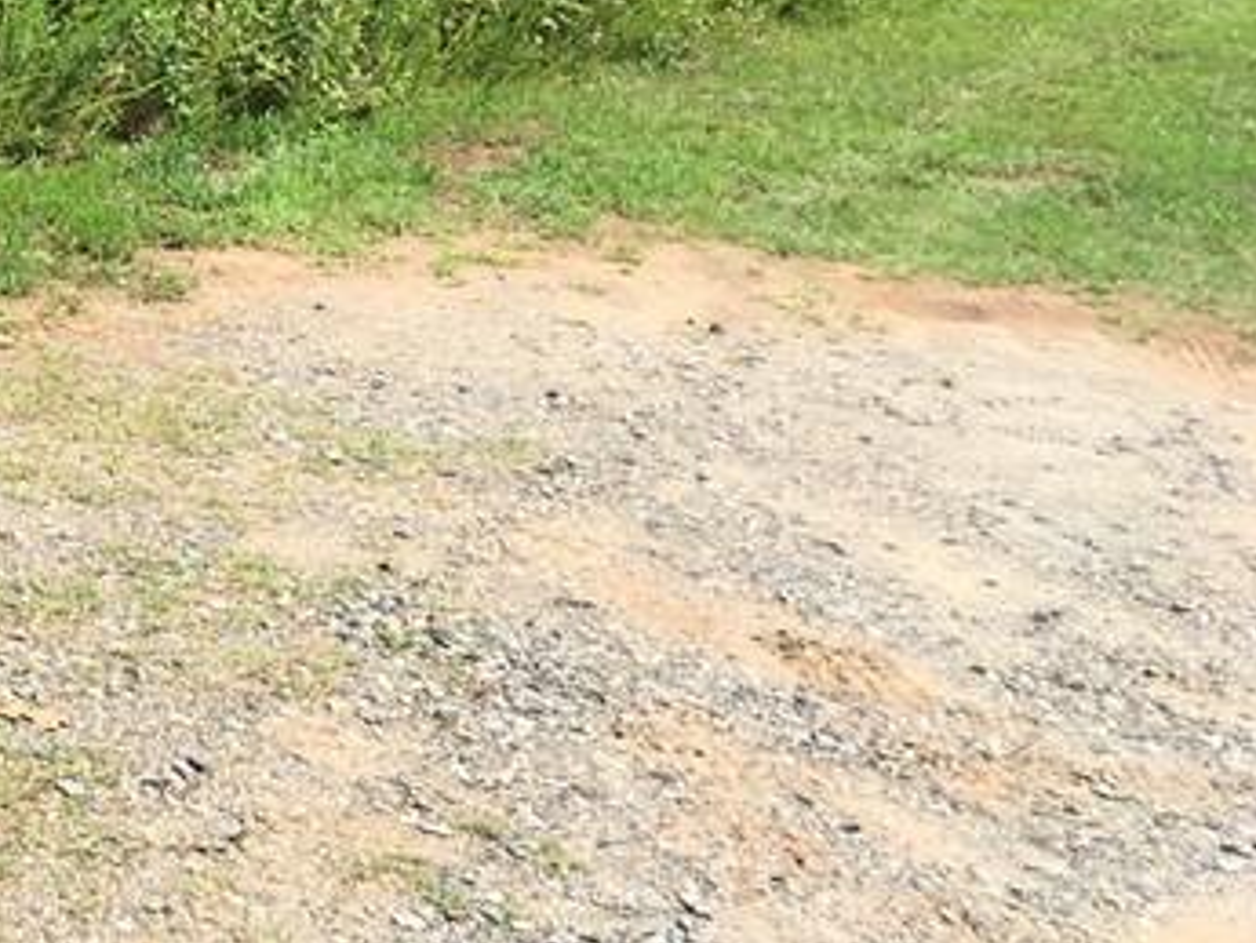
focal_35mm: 86
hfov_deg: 20.1
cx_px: -539
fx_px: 3121
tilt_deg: -8.6
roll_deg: -2.7
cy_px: -40
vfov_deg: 16.7
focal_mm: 4.15
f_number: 2.2
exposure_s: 1/693
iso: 25
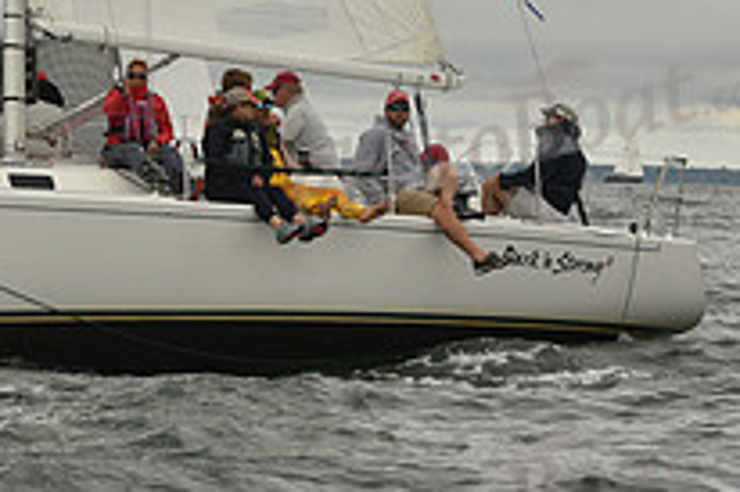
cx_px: 101
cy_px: -2
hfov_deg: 7.5
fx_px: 5669
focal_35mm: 276
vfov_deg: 5.0
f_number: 9
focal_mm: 98
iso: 320
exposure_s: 1/800
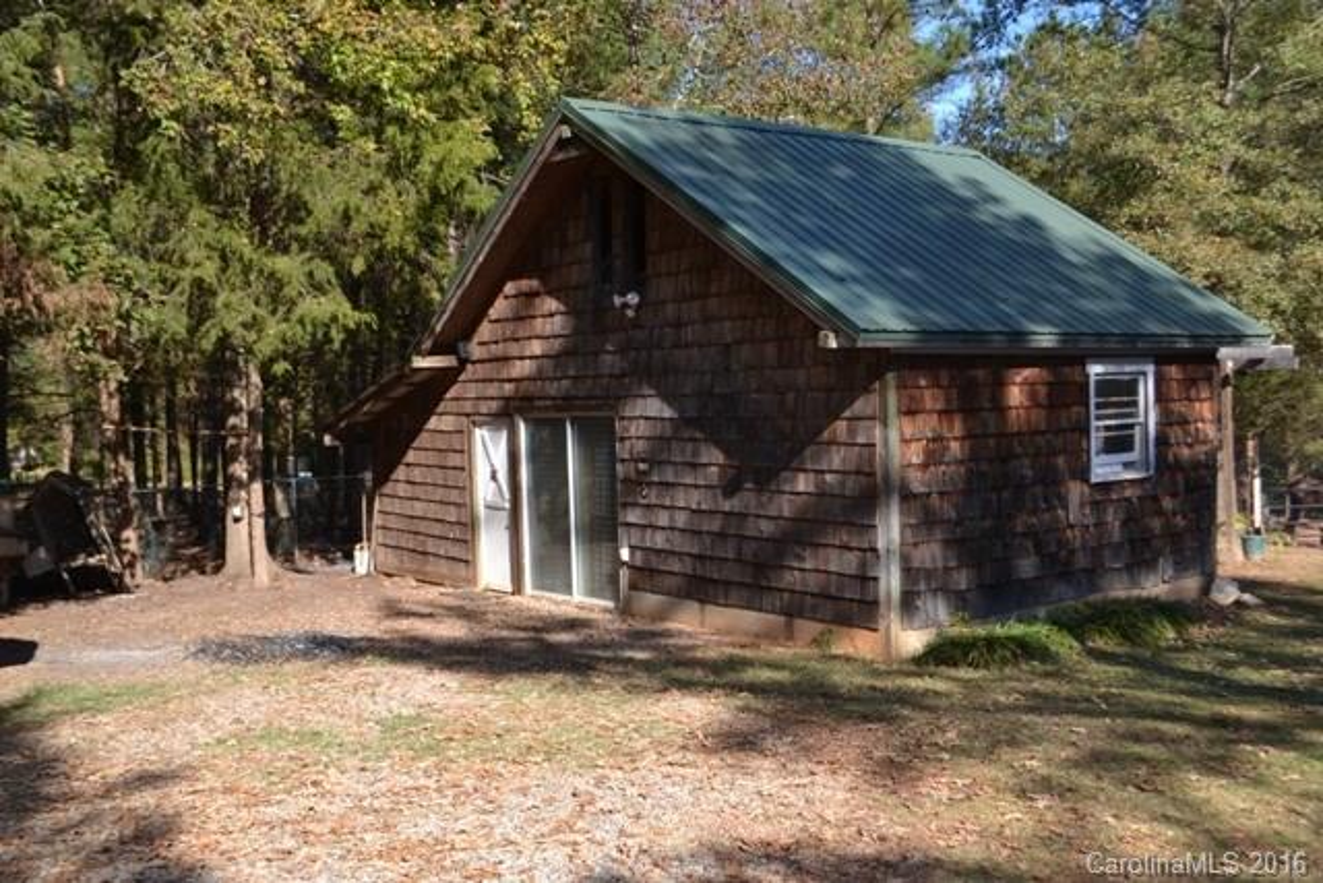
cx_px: 662
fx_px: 1323
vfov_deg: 36.9
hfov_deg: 53.1
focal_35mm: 36
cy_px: 442
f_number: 5.6
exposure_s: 1/200
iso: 100
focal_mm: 24
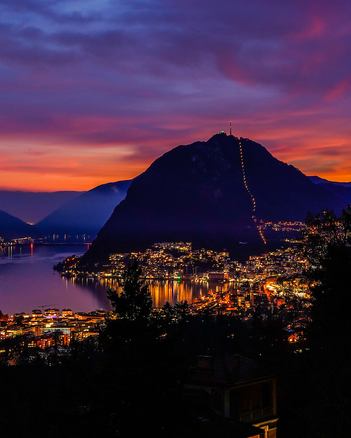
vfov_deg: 24.7
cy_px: 234
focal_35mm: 77
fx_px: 1000
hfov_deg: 19.7
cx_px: 292
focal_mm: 41
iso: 250
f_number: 8
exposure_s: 20
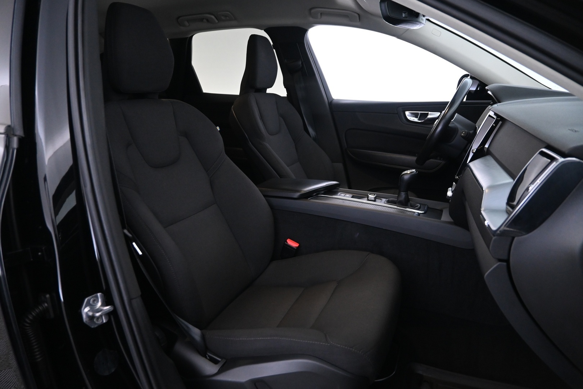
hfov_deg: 73.7
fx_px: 389
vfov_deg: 53.1
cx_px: 292
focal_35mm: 24
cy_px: 194
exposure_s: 1/25
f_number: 3.5
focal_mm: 16
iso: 2000
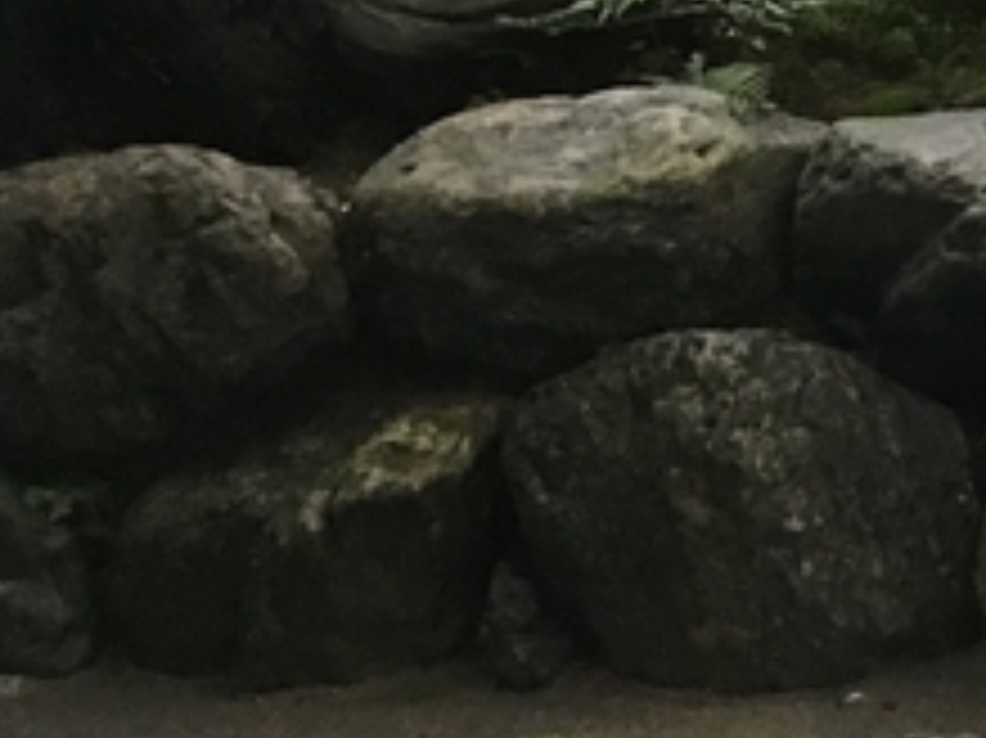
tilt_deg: +1.9
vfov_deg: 8.4
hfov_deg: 10.9
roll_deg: +1.3
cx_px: 2211
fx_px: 4526
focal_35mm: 159
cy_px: -1166
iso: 40
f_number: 2.2
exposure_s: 1/30
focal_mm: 4.15
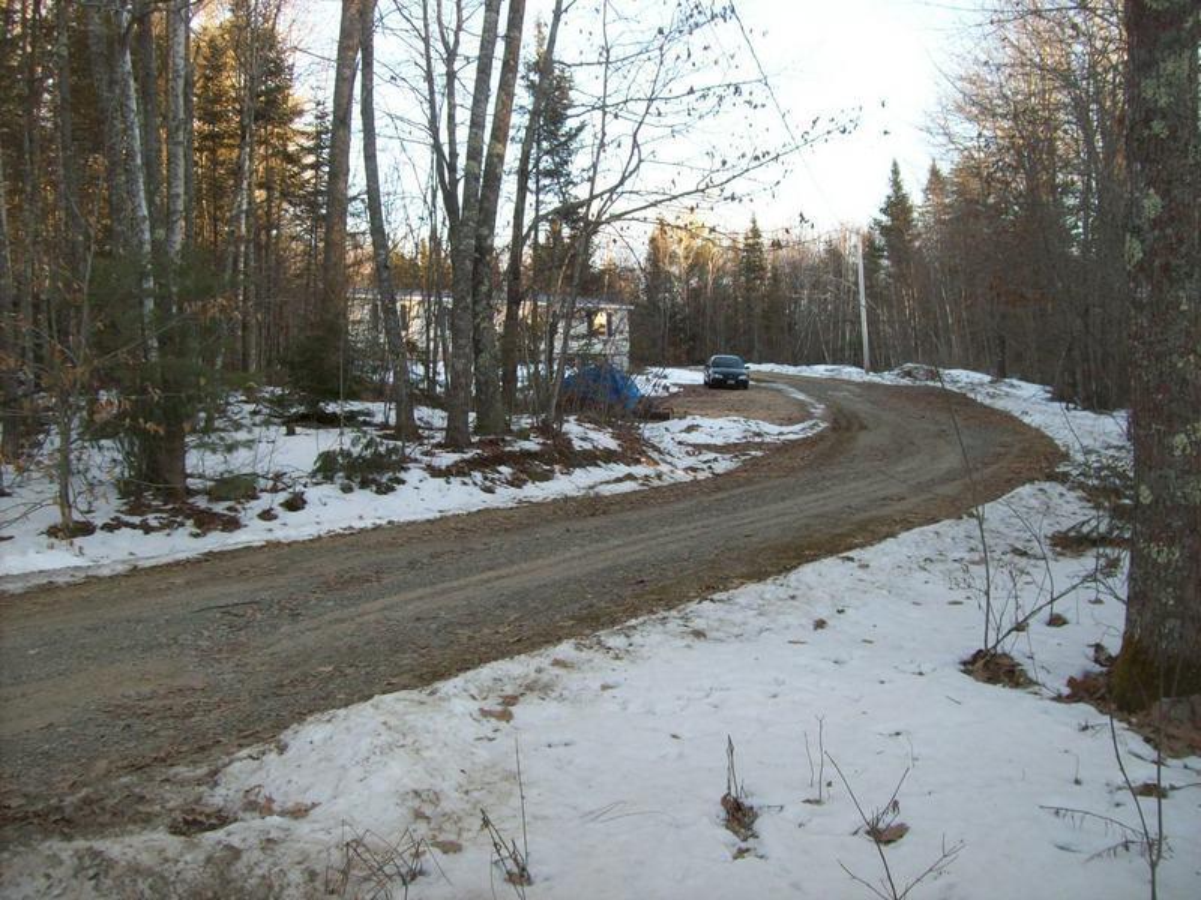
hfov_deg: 51.4
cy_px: 450
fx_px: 1249
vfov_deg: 39.7
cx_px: 600
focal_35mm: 36
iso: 80
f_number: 2.7
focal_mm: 6
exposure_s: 1/103
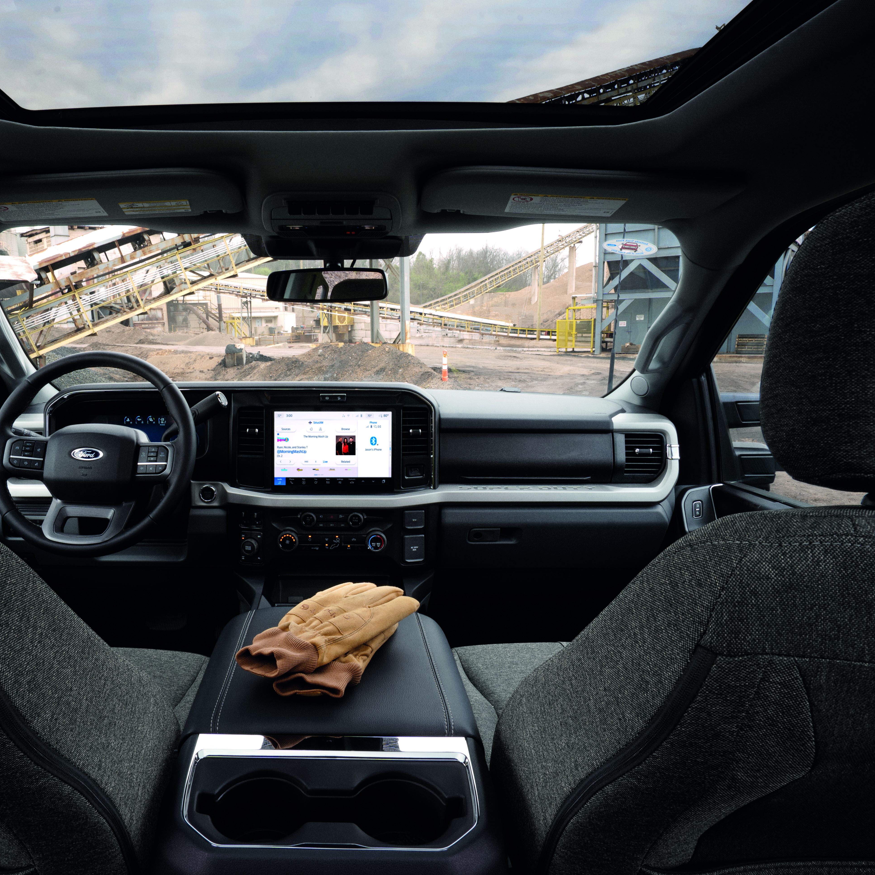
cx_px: 338
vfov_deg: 72.1
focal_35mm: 21
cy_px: 439
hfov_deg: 71.2
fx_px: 601
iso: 100
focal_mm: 16
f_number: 16
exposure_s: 1.6
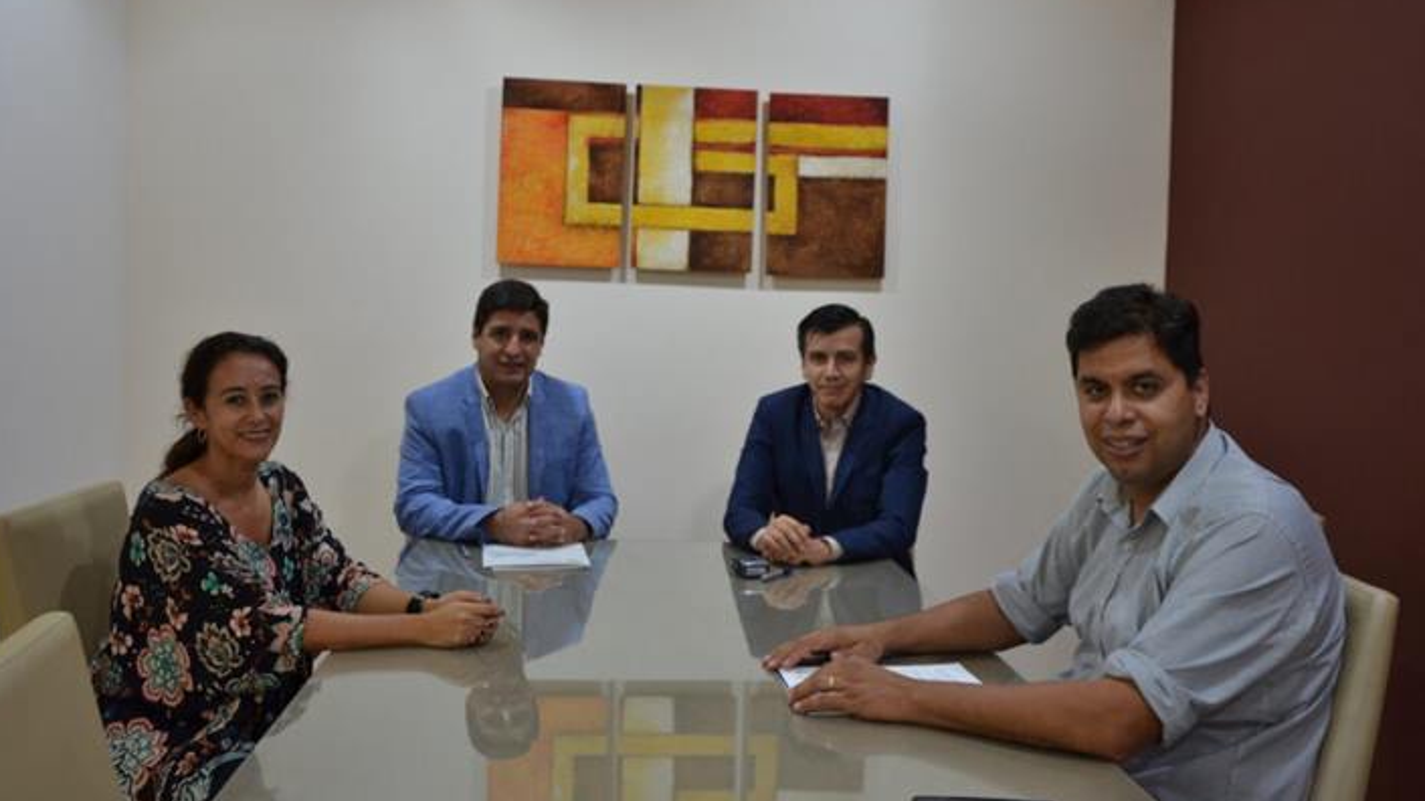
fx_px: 1267
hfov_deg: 58.7
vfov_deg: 35.0
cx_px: 703
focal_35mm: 34
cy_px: 362
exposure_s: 1/20
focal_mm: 21
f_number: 3.8
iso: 400
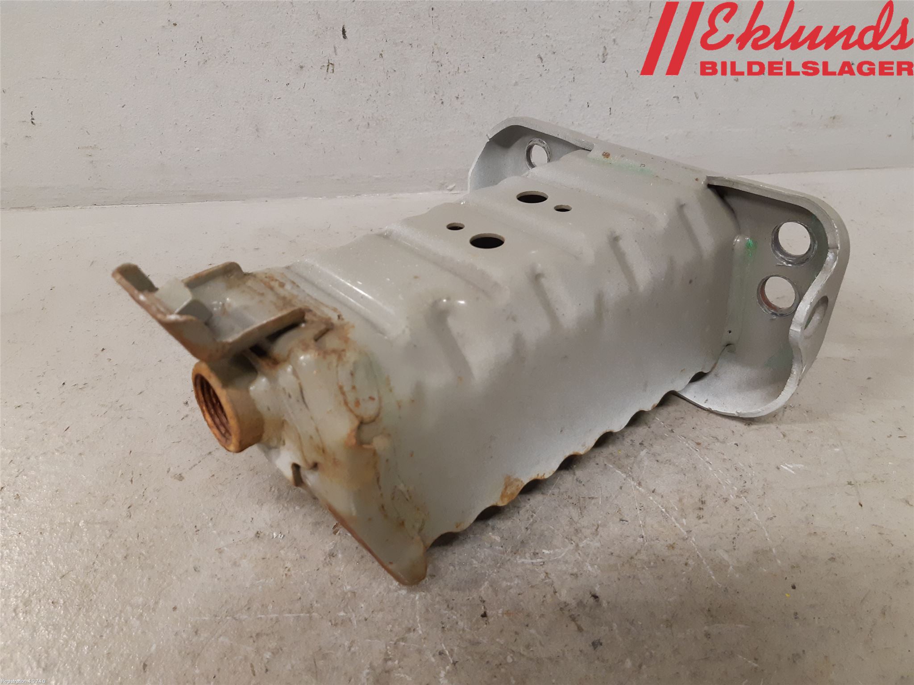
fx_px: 687
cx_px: 457
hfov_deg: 67.3
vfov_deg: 53.1
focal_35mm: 26
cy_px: 342
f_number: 1.7
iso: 200
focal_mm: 3.93
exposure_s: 1/50
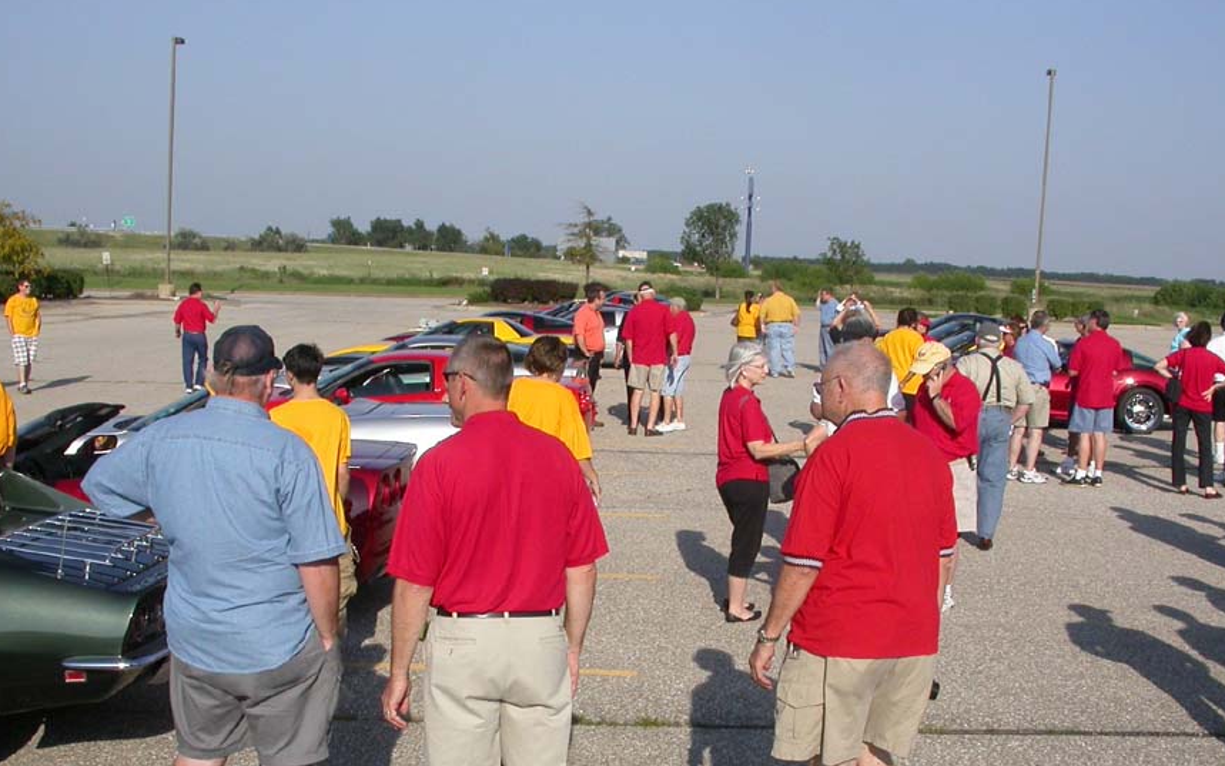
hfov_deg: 41.8
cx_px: 625
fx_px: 1603
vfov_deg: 26.6
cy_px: 539
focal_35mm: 48
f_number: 7.5
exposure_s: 1/410
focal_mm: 7.85
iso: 100
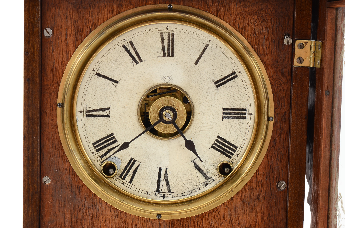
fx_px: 789
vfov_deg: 16.5
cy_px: 114
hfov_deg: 24.7
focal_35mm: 82
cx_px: 172
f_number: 10
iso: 320
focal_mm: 55
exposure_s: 1/60
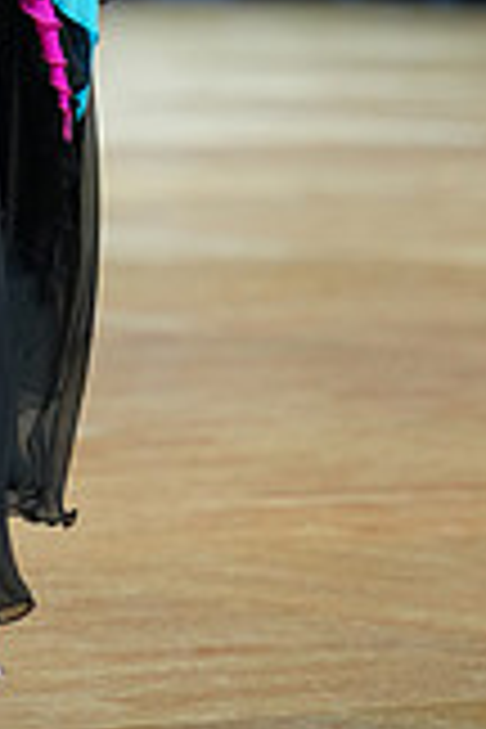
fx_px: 9436
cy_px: -410
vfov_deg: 4.4
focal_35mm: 466
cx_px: -299
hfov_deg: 2.9
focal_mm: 130
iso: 800
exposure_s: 1/400
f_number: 2.8
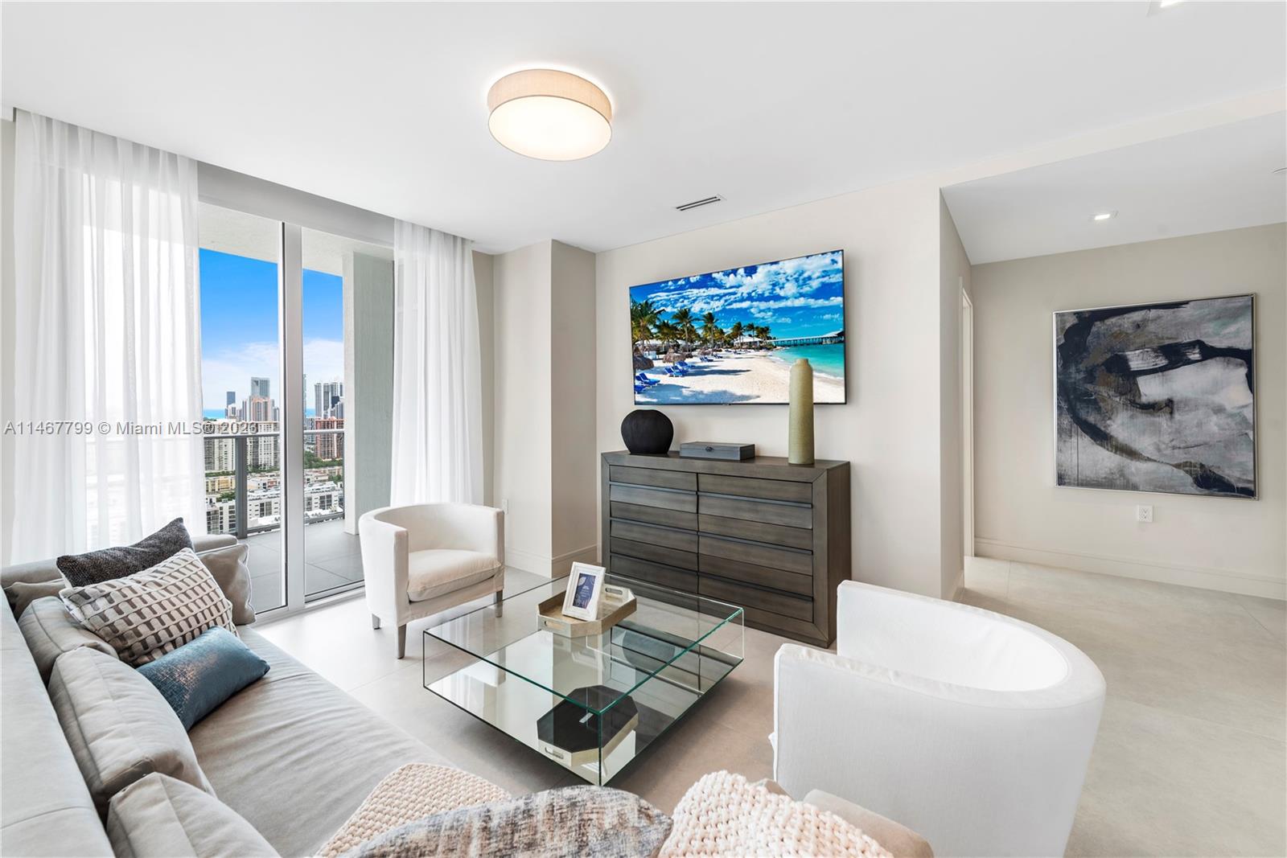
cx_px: 644
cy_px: 429
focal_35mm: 14
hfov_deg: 104.2
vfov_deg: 81.2
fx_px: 501
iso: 200
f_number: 8
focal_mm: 14
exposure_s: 1/20
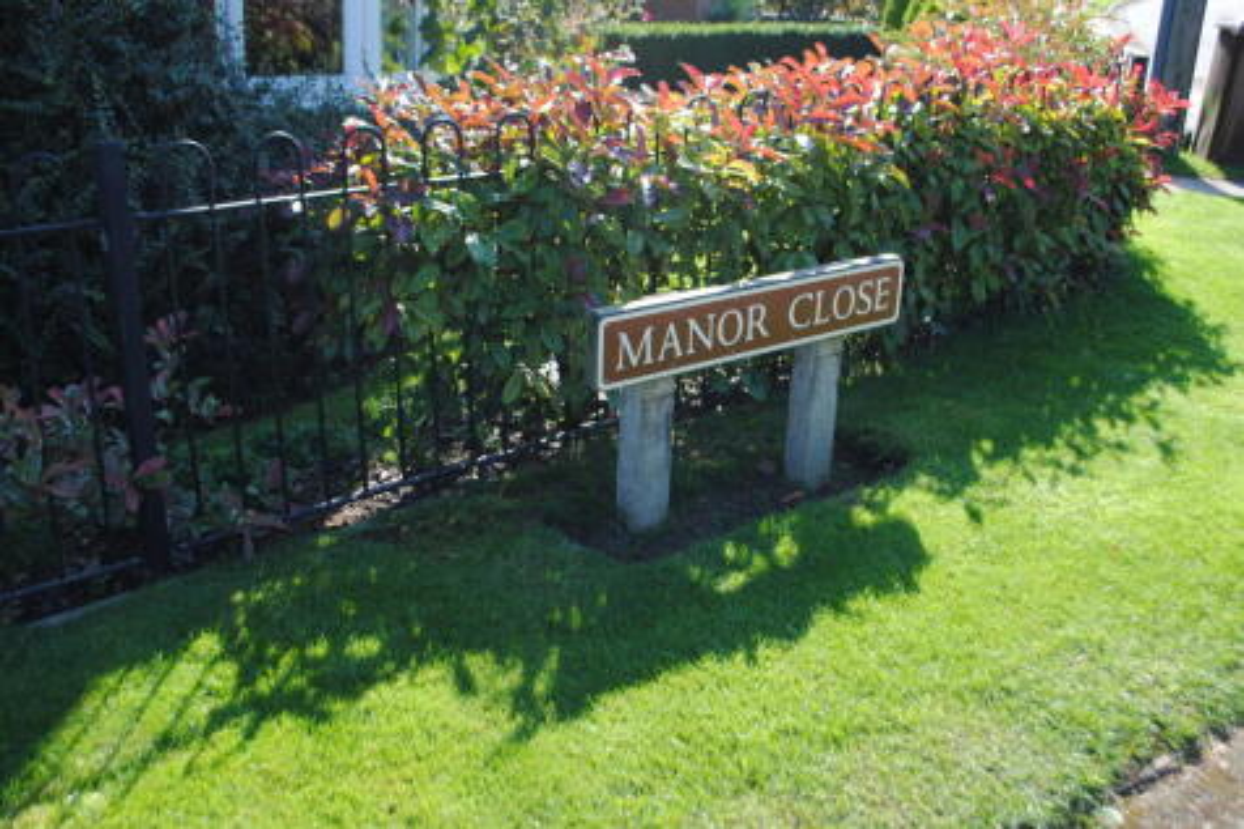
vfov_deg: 36.8
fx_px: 1244
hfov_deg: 53.1
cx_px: 622
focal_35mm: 36
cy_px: 414
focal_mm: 24
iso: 100
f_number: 5.6
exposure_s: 1/125
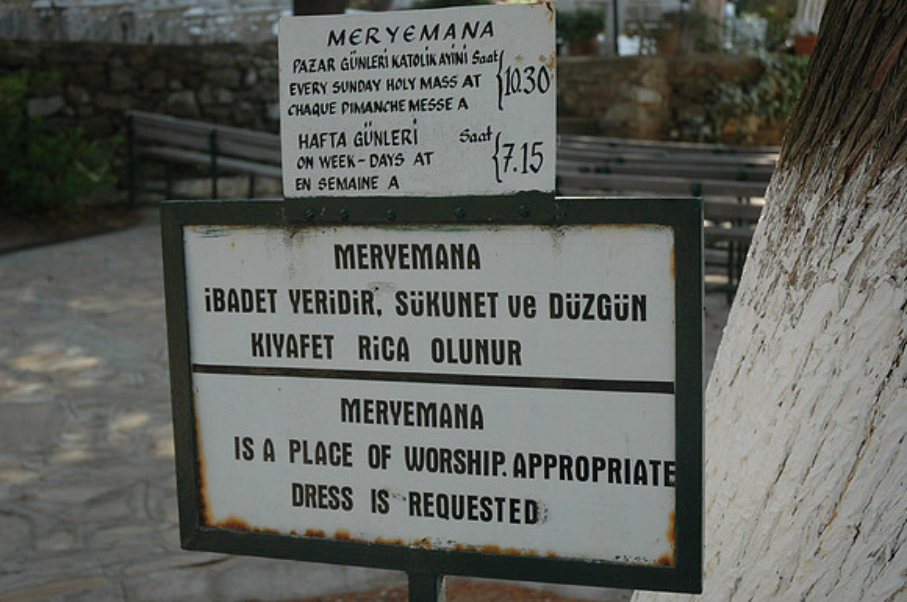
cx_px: 454
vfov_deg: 25.7
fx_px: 1321
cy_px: 301
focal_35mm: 52
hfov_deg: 37.9
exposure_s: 1/320
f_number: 4.5
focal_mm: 35
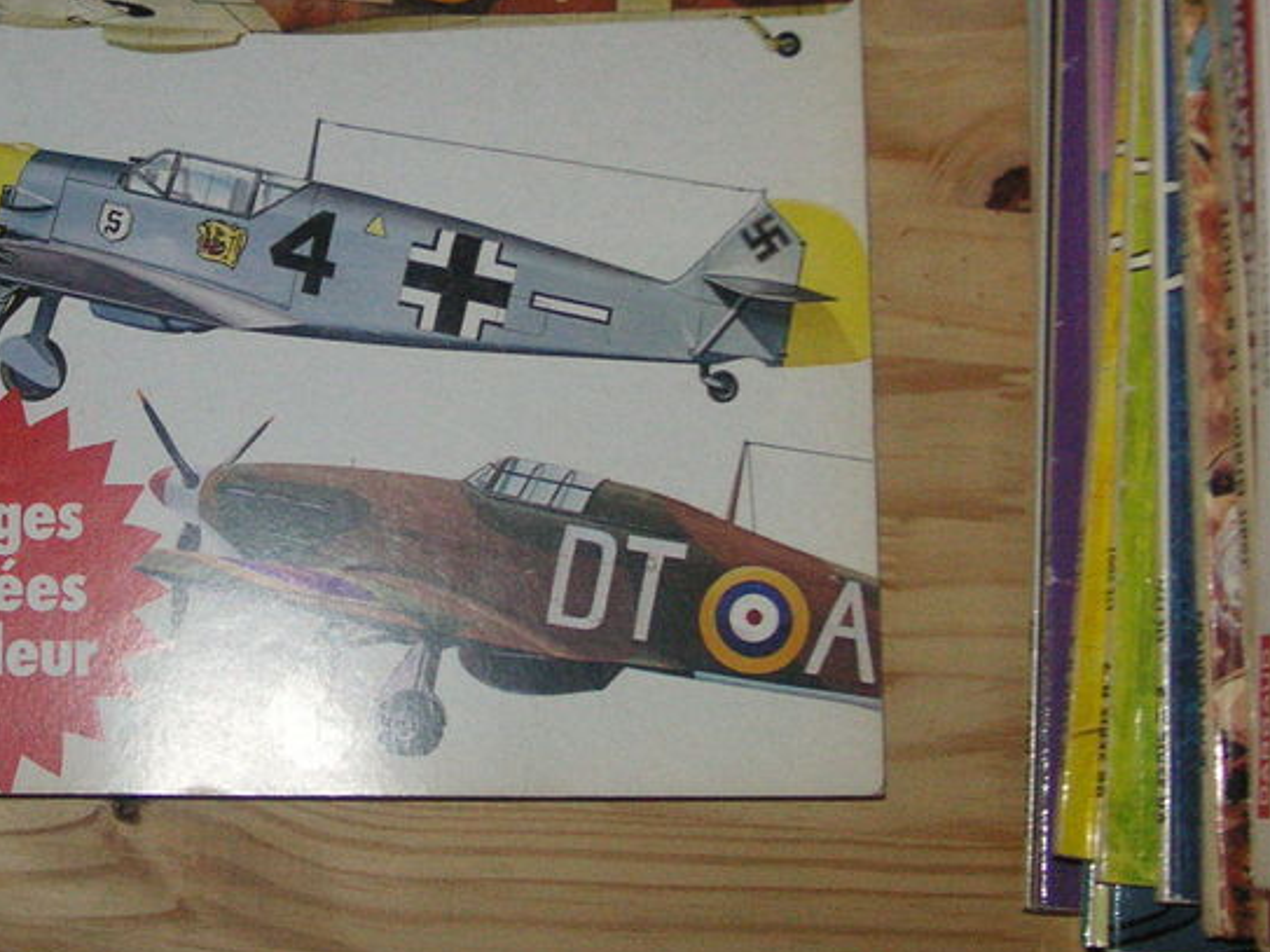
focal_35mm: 81
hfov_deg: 23.8
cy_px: 159
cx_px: 264
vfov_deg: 18.0
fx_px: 2971
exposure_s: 1/45
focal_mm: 7.3
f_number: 3.1
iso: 160
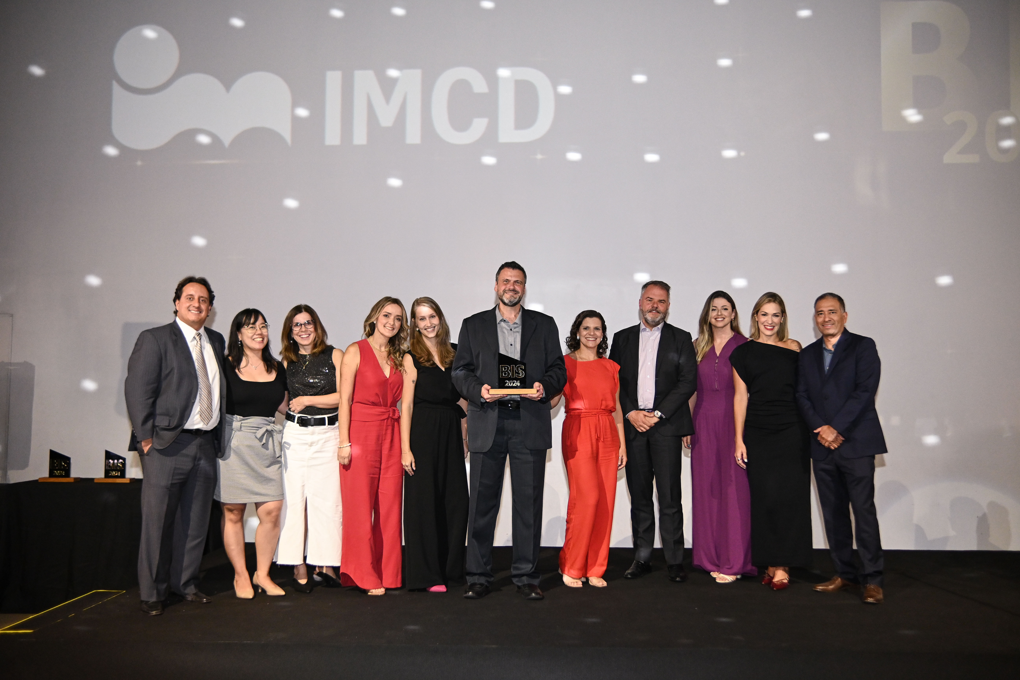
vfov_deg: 38.4
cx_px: 510
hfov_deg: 55.1
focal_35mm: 34
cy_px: 340
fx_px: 977
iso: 1250
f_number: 1.6
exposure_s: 1/200
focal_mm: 23
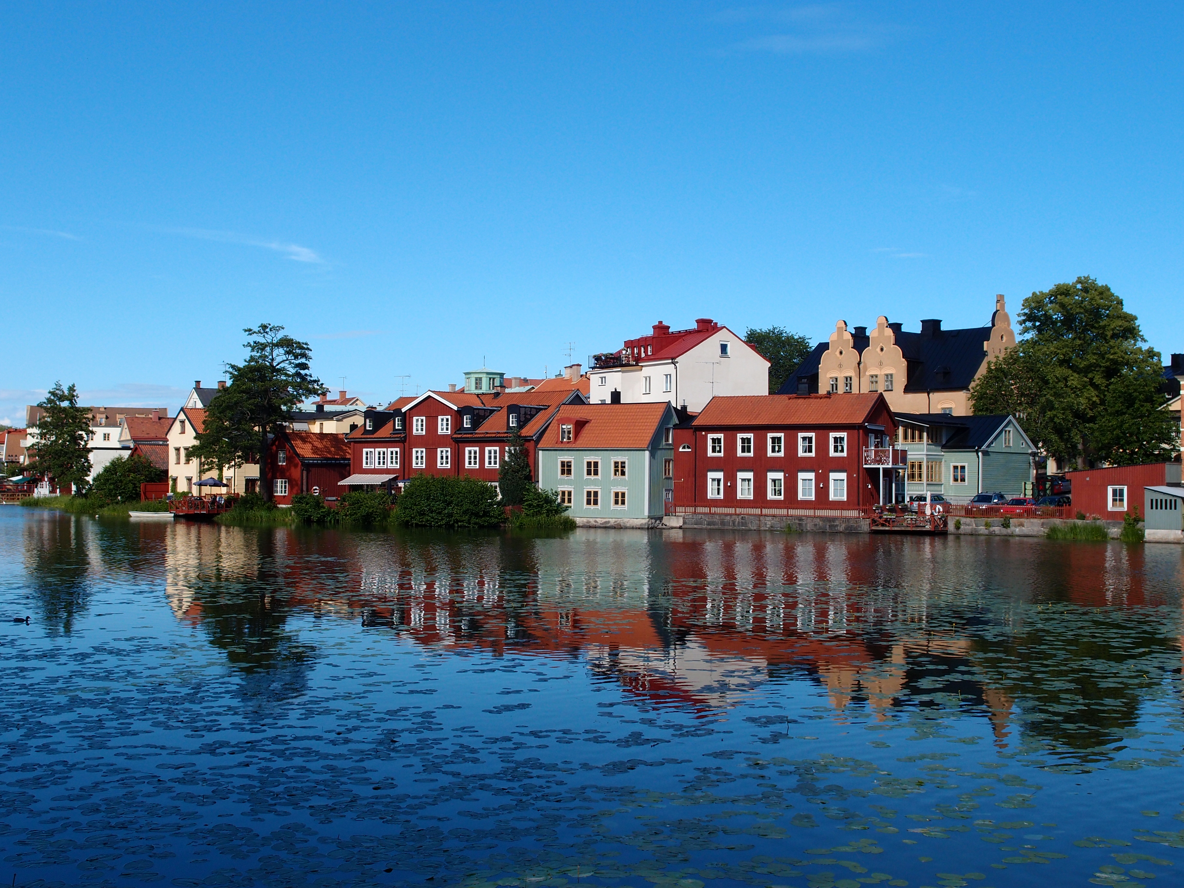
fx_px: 1402
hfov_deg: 45.8
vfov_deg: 35.1
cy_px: 444
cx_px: 592
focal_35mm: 41
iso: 100
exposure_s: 1/800
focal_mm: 8.99
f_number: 4.5
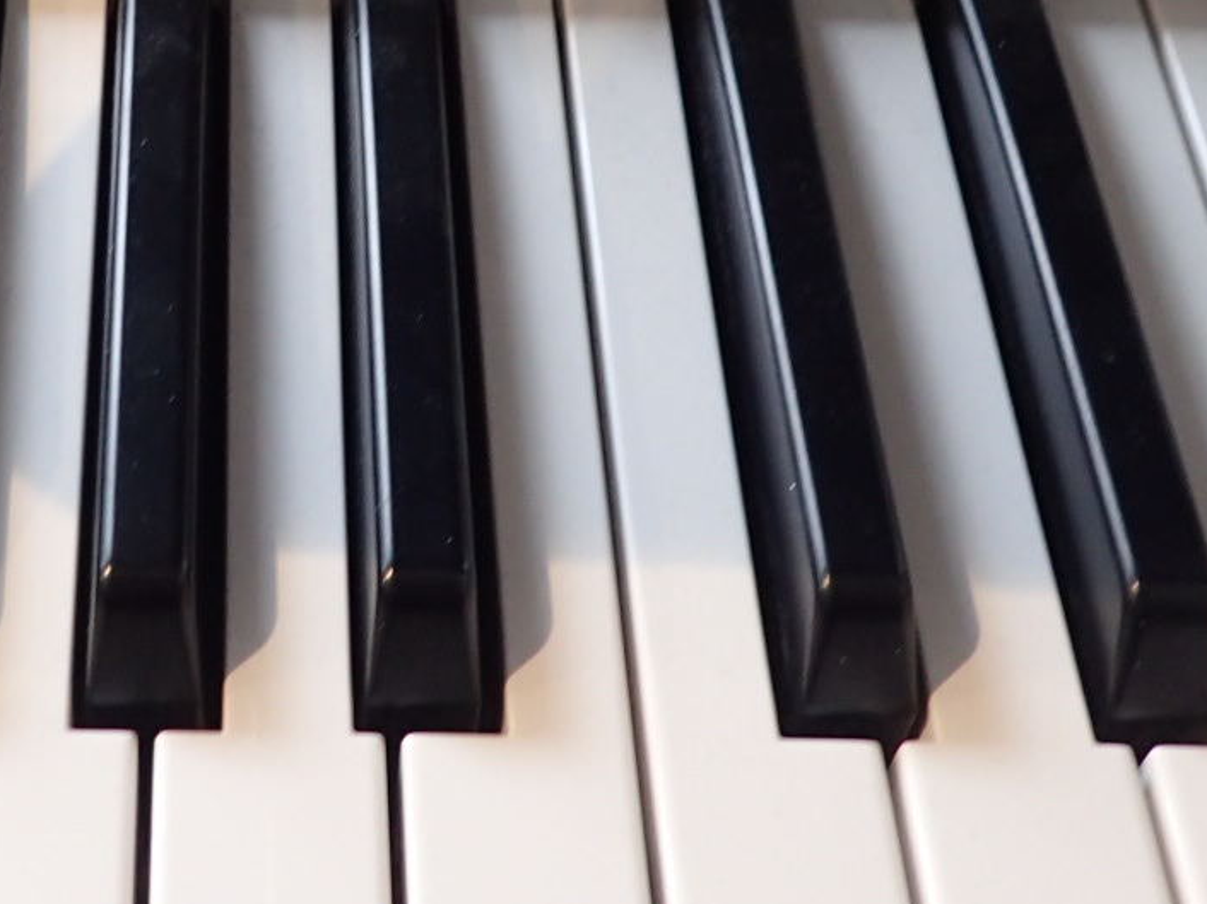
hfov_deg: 27.9
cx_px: 209
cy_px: -273
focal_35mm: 68
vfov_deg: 19.8
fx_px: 2370
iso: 200
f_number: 2
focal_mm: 4.5
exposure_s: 1/50
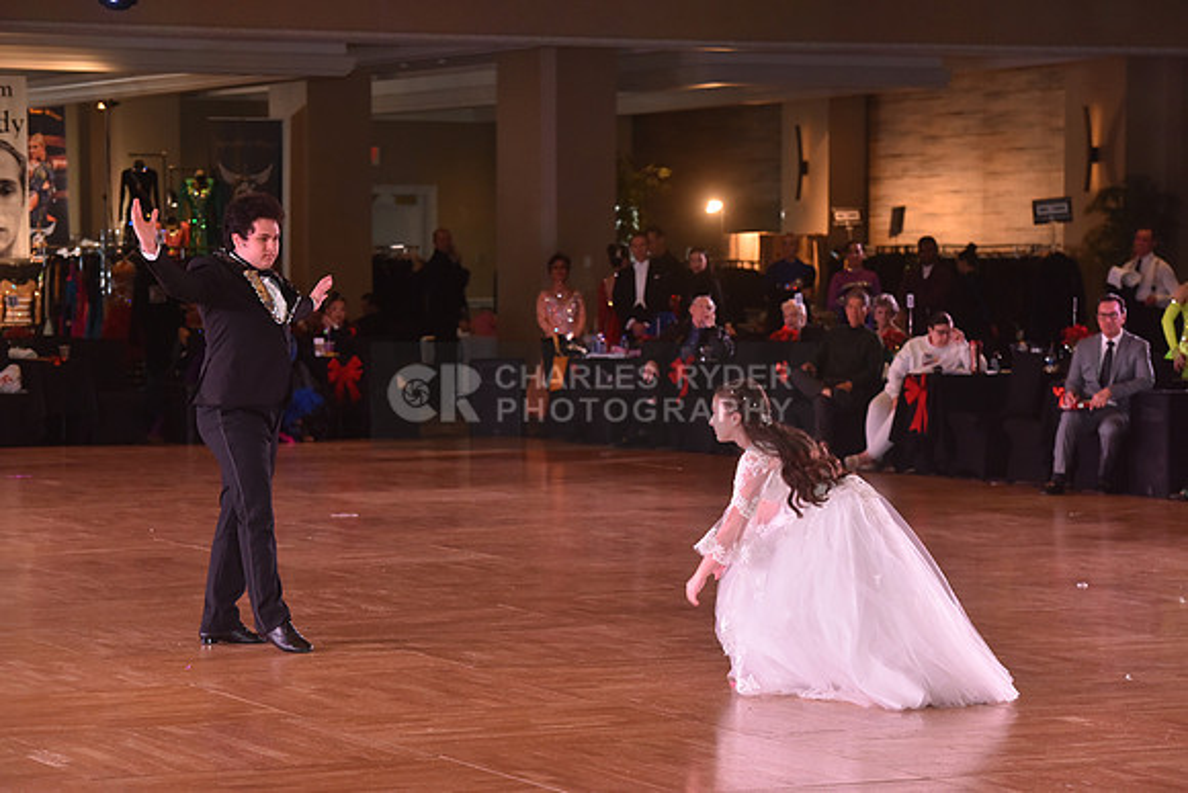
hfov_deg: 17.1
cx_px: 594
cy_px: 396
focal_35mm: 120
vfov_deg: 11.4
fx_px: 3961
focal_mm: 120
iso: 1600
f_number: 5
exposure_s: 1/200
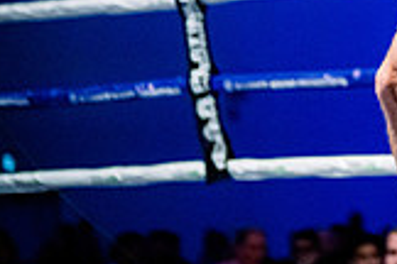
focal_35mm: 179
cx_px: 632
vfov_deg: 7.5
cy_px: -189
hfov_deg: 11.0
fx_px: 1974
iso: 6400
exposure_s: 1/1600
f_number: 1.4
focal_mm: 50
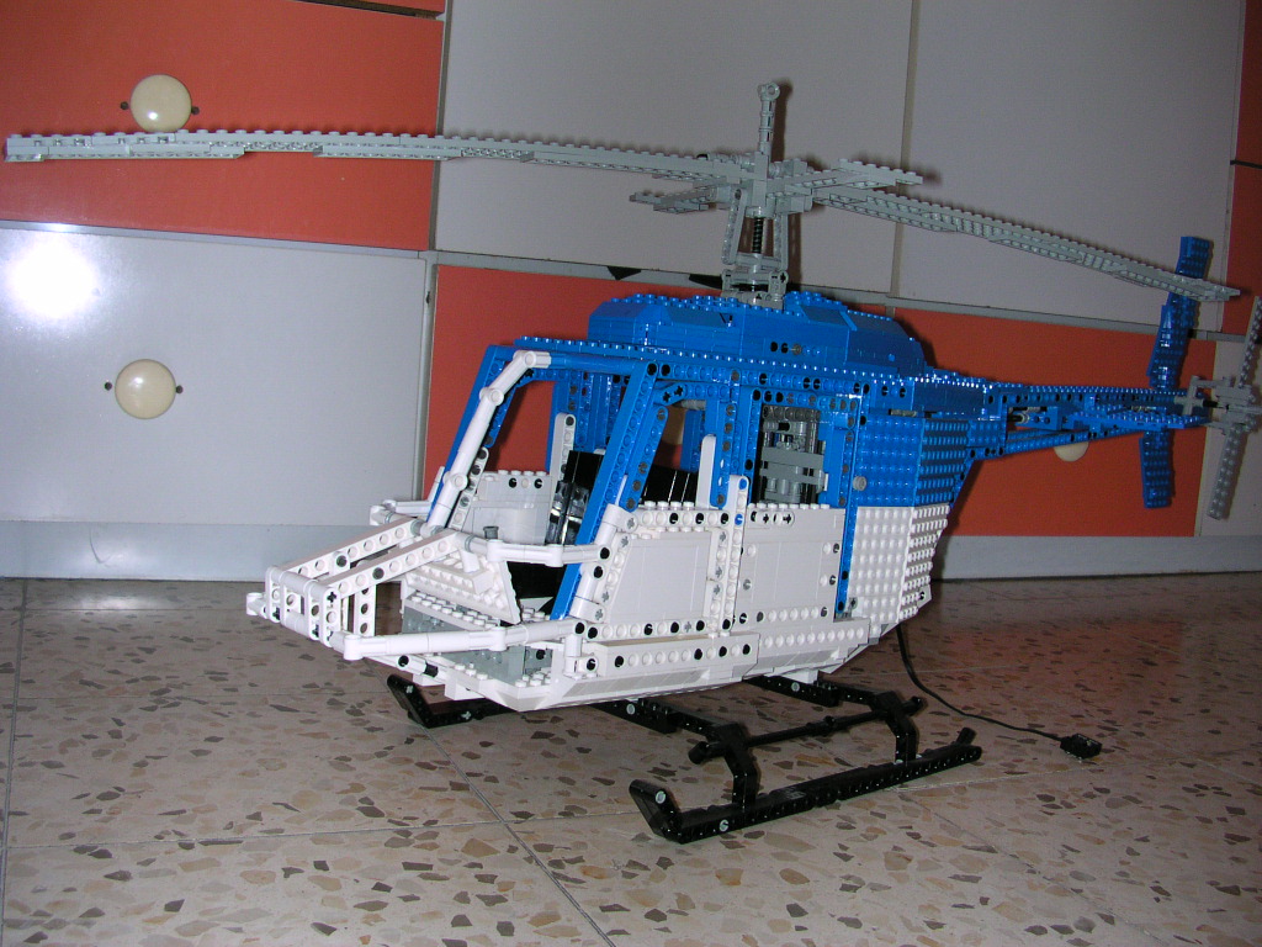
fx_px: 1349
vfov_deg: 38.7
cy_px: 474
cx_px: 631
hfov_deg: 50.1
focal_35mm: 37
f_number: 2.7
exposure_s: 1/60
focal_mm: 5.6
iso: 100
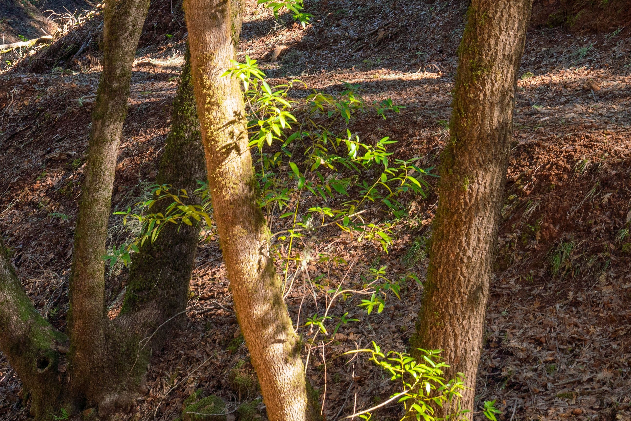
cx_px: 287
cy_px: -137
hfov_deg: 14.2
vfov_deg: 9.3
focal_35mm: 145
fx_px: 2541
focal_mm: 47
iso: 160
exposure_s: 1/30
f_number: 8
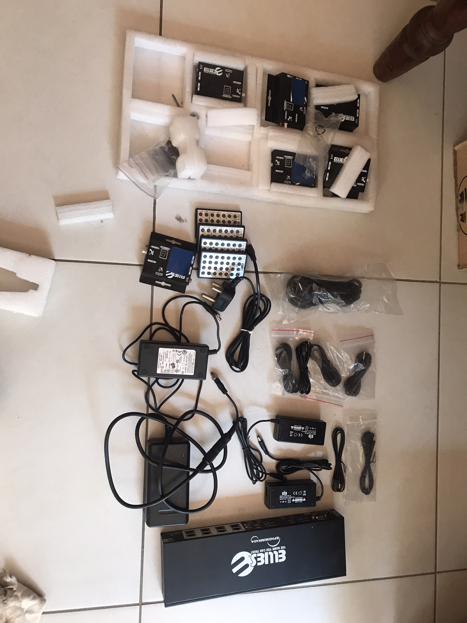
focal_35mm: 28
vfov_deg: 63.4
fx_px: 504
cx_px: 234
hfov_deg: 49.7
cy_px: 312
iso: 32
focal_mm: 3.99
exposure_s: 1/25
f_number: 1.8
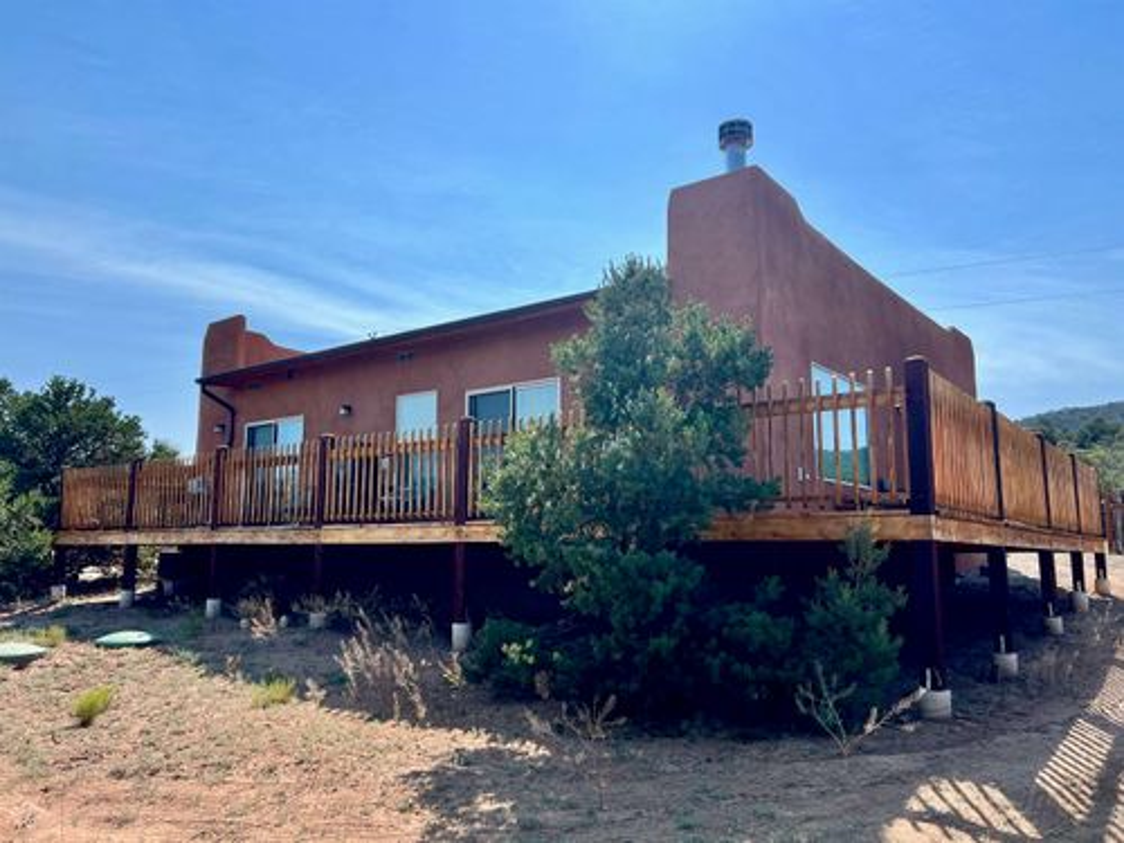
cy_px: 422
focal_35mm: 26
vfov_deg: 53.1
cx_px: 562
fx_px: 844
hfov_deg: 67.3
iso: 50
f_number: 1.5
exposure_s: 1/8000
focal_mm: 5.7
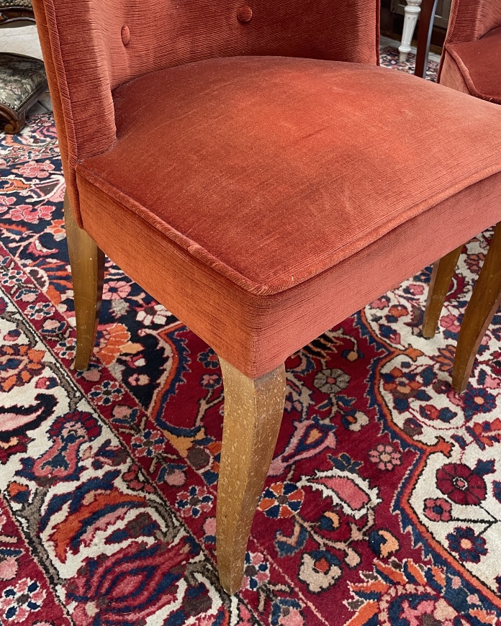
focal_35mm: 35
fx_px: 649
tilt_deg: -31.5
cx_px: 263
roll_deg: -5.7
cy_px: 223
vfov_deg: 50.8
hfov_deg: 42.2
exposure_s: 1/50
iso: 125
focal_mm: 4.2
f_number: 1.6
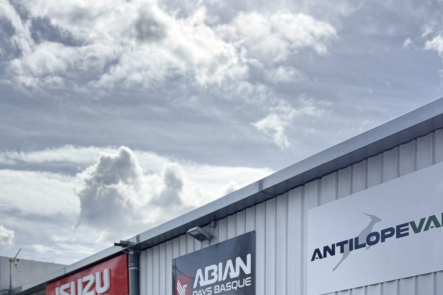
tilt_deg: +3.6
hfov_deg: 40.3
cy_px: 378
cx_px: 215
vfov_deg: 24.3
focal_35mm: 49
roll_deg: +1.1
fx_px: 603
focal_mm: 6.76
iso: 80
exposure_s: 1/10309
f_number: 1.78
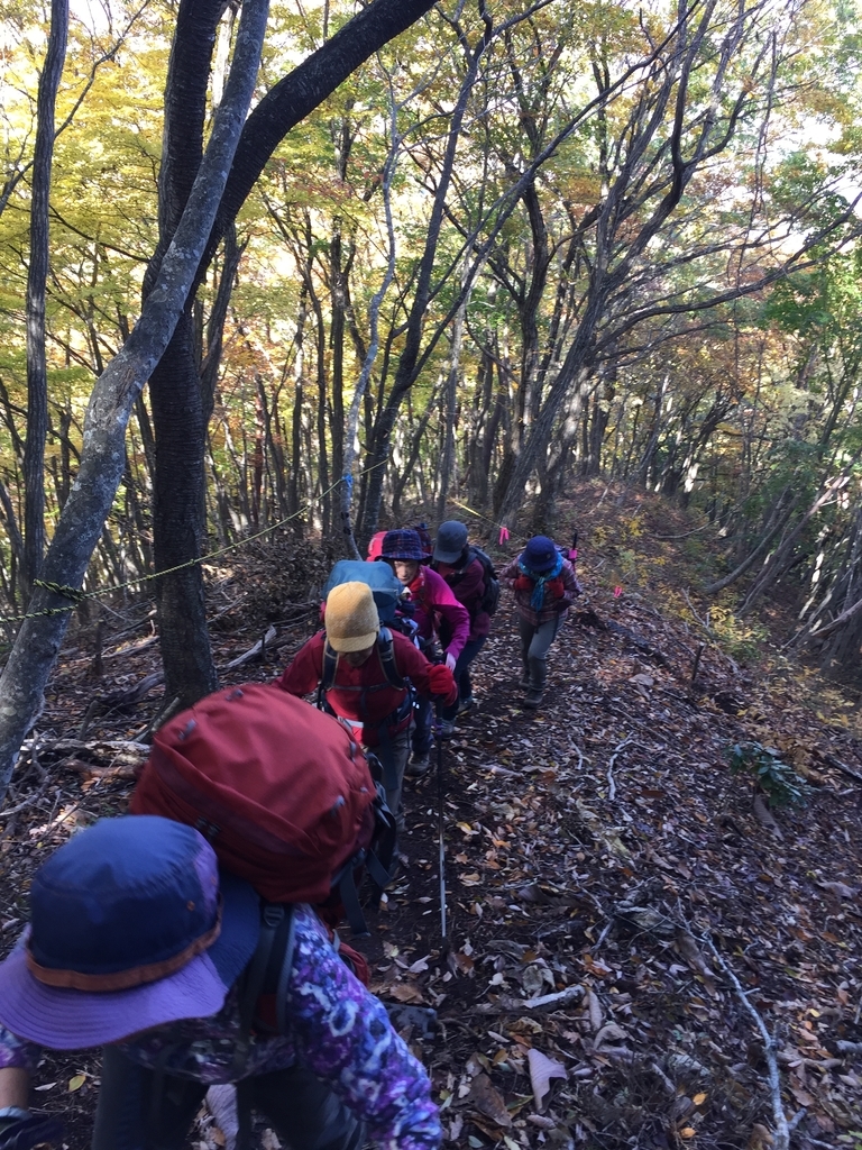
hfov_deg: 48.2
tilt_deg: -26.7
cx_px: 431
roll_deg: +1.1
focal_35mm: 29
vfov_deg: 61.7
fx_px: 963
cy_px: 575
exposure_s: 1/60
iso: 40
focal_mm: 4.15
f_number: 2.2
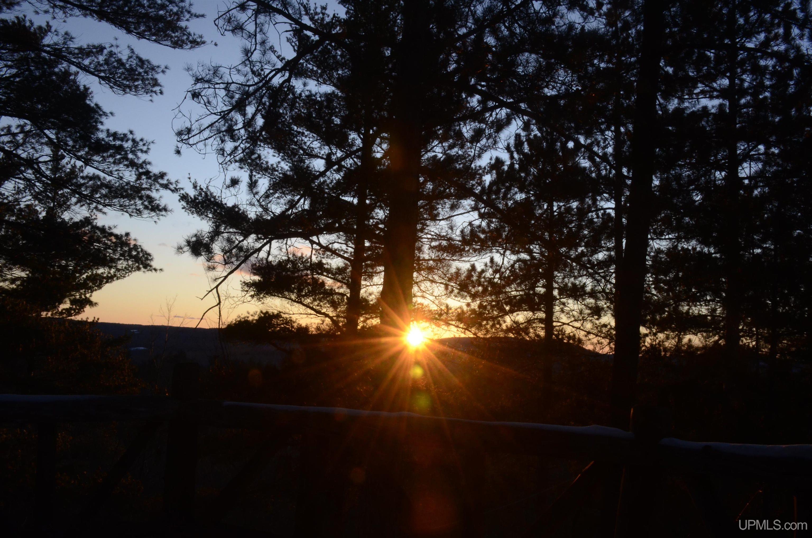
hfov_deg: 62.0
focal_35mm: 30
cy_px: 269
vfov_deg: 43.4
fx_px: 675
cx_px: 406
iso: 1000
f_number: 22
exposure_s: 1/30
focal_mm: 20
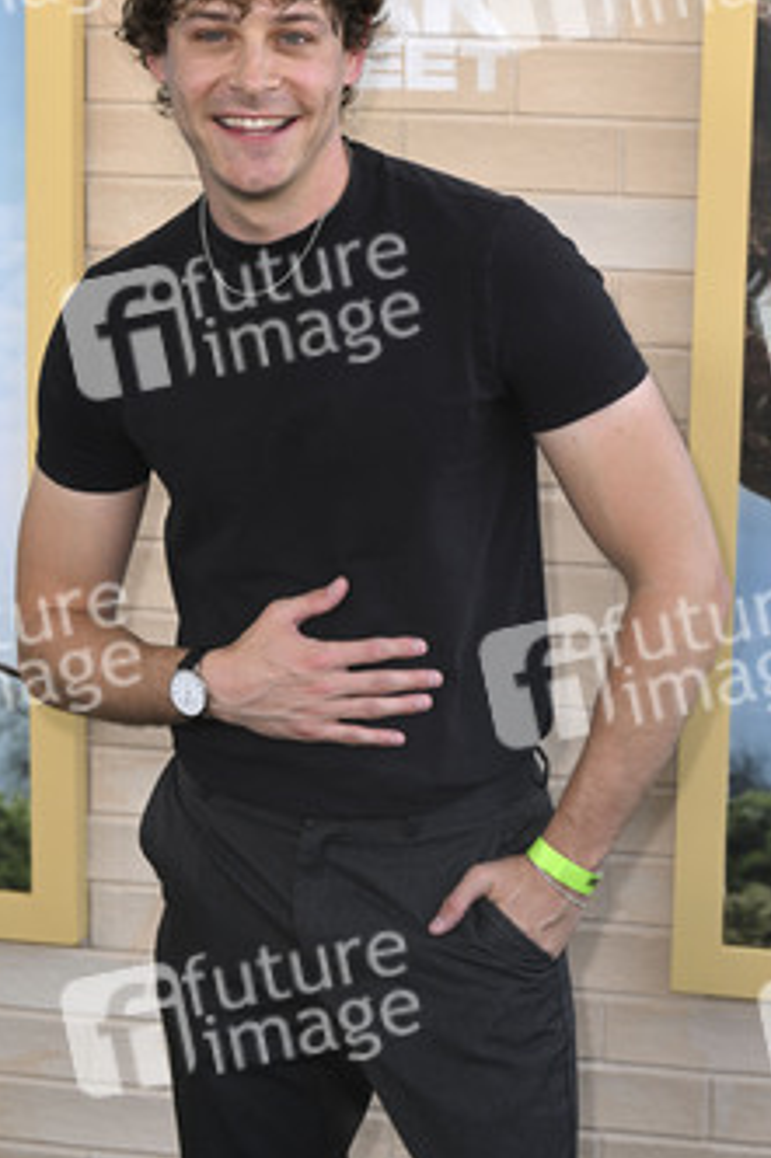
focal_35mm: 100
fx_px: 3216
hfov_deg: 13.7
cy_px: 492
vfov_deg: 20.4
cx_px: 342
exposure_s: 1/250
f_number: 6.3
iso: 640
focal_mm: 83
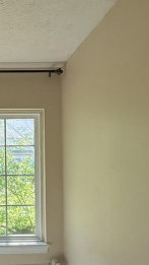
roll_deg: -0.2
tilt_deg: +1.5
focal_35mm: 39
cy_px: 169
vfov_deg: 51.0
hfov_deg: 27.4
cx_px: -22
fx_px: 274
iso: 64
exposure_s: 1/306
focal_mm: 2.22
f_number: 2.2
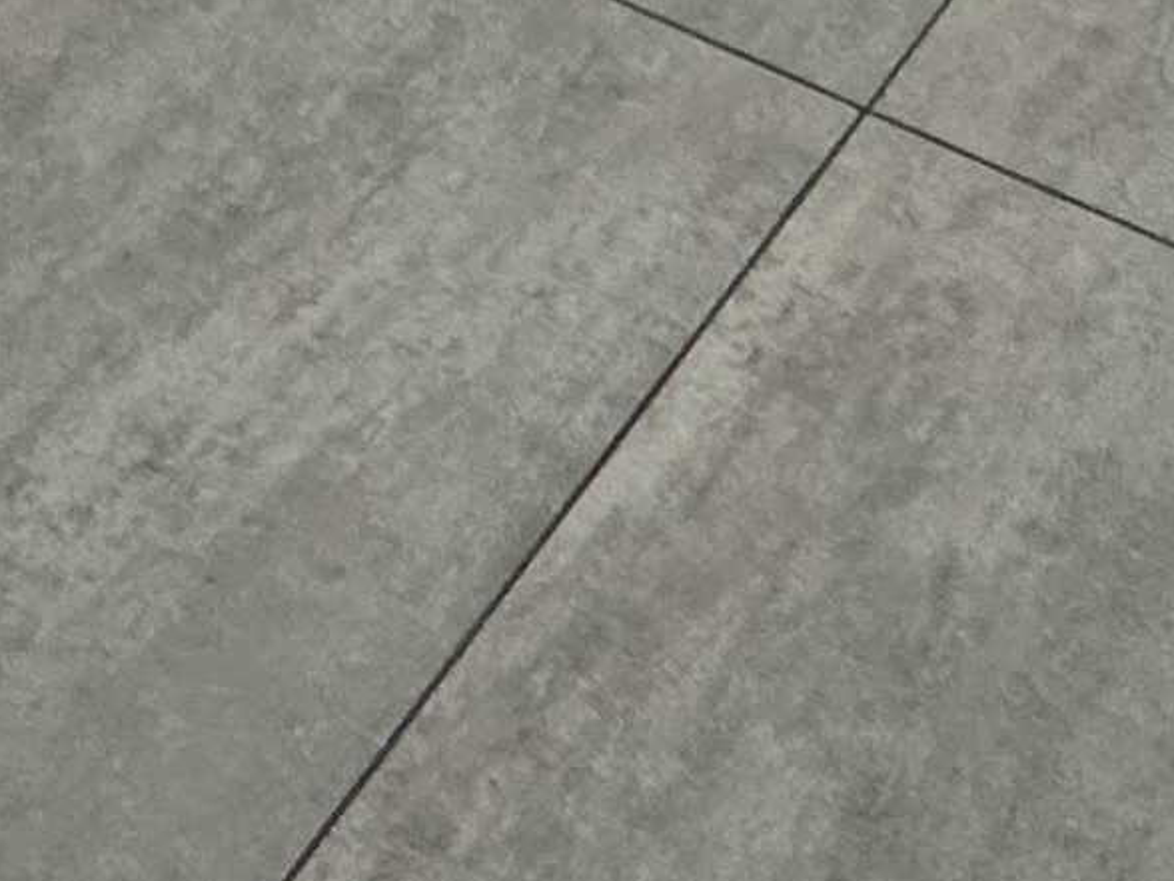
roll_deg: -0.1
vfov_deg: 10.8
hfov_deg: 20.4
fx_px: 3256
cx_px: 761
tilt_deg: -10.7
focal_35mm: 96
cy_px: -1694
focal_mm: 2.22
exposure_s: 1/120
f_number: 2.2
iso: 160
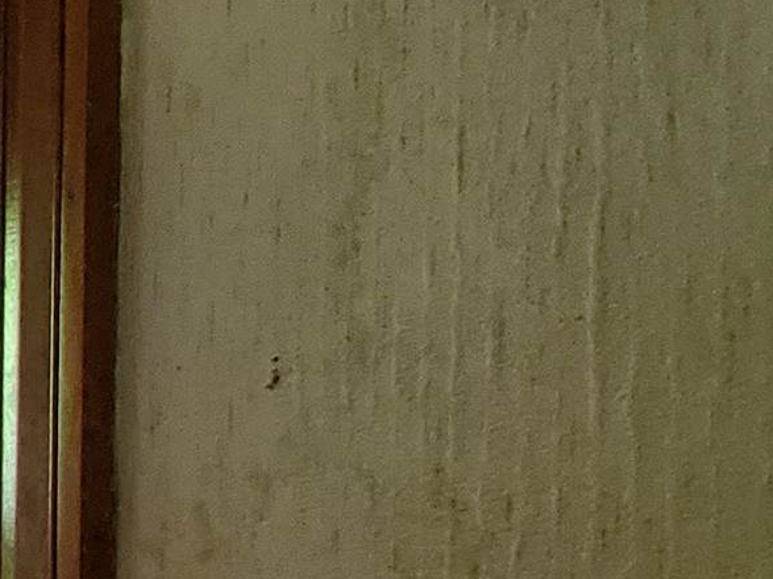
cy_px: 455
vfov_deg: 21.4
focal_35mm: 68
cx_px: -1101
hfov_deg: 15.0
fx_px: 1518
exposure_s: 1/30
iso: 640
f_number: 2.2
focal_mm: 1.8
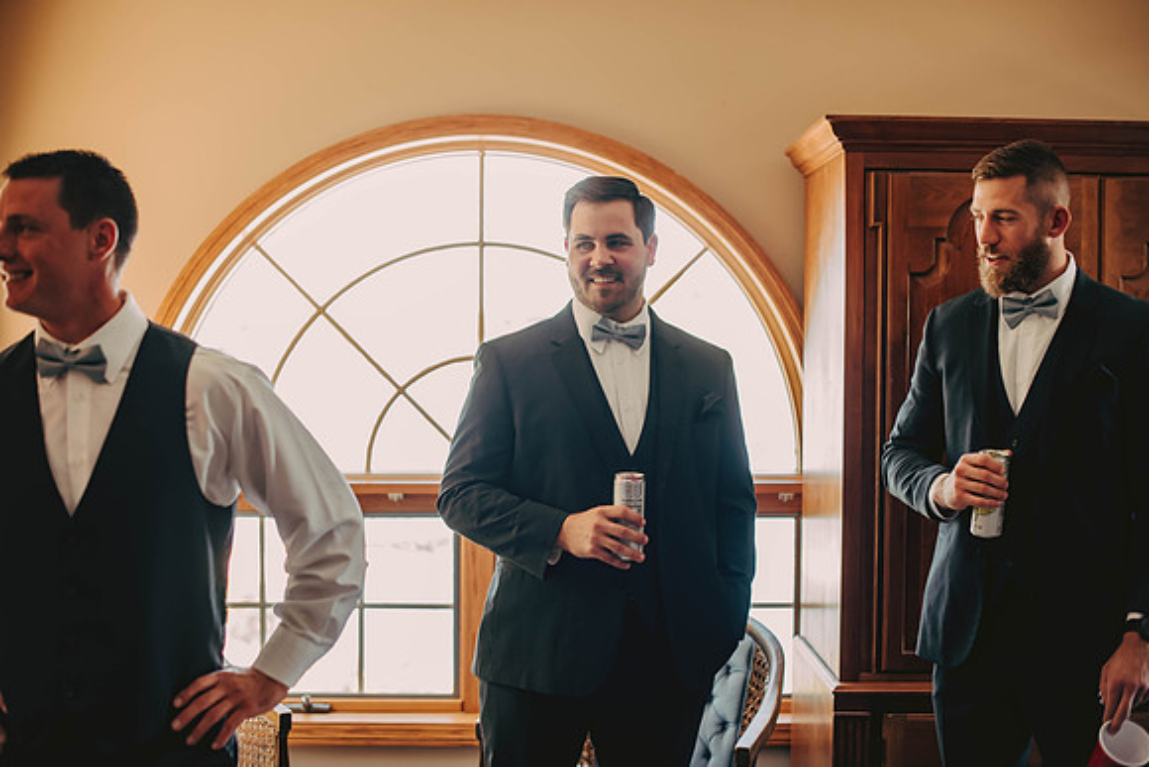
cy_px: 384
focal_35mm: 50
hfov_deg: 39.6
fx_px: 1596
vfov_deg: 27.0
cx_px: 574
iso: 500
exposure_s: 1/160
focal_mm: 50
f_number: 2
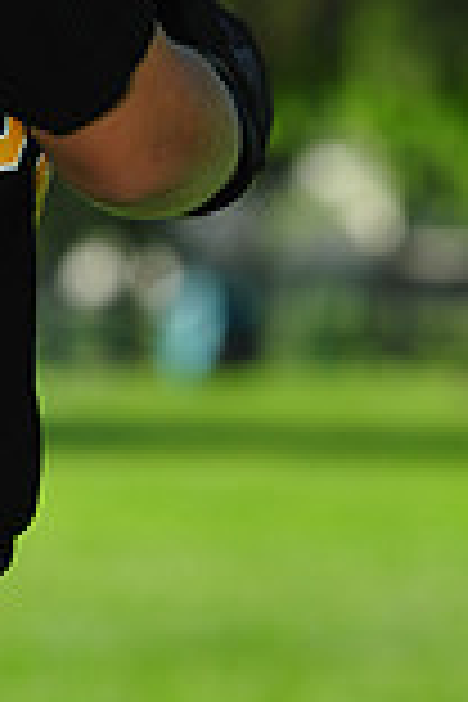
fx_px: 7624
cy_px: -315
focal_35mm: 391
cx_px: -81
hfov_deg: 3.5
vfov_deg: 5.2
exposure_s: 1/800
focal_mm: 105
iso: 200
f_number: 5
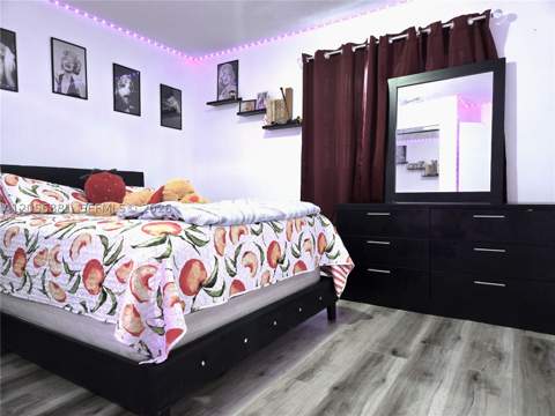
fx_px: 369
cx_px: 278
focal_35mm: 23
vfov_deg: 58.9
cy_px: 208
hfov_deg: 73.9
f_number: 1.8
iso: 1000
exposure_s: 1/120
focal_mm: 5.4
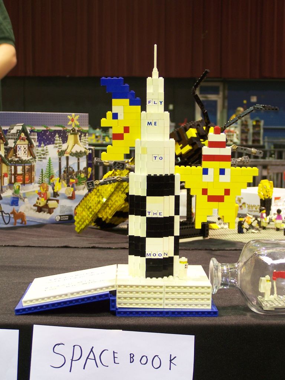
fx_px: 823
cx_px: 142
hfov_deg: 19.6
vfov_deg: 26.0
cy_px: 190
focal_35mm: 75
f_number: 3.2
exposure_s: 1/2
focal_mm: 12.4
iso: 80
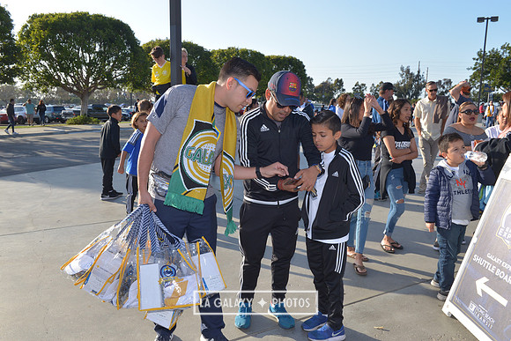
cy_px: 170
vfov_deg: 45.0
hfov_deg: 63.6
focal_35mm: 29
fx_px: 412
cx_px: 256
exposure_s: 1/250
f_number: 11
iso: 400
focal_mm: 29
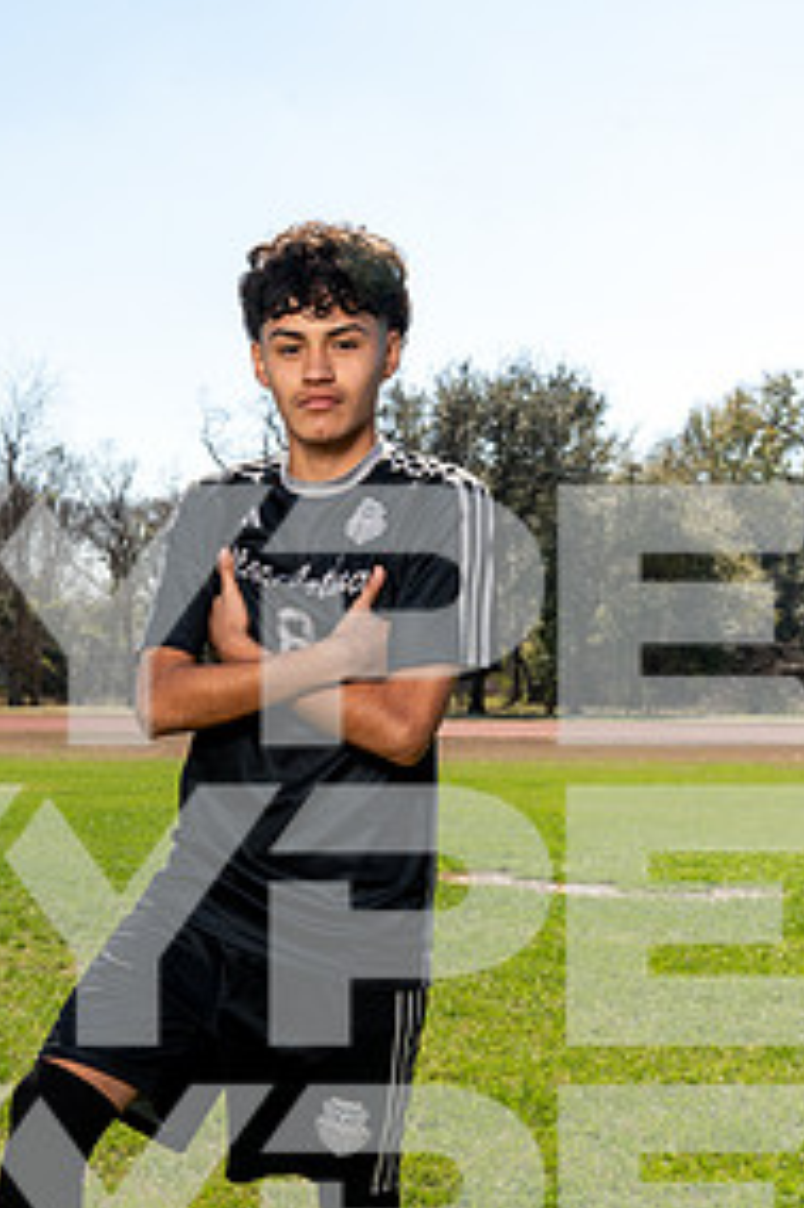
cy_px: 919
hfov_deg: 23.6
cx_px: 221
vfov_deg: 34.3
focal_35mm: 57
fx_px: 1912
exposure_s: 1/200
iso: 100
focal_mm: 36
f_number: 9
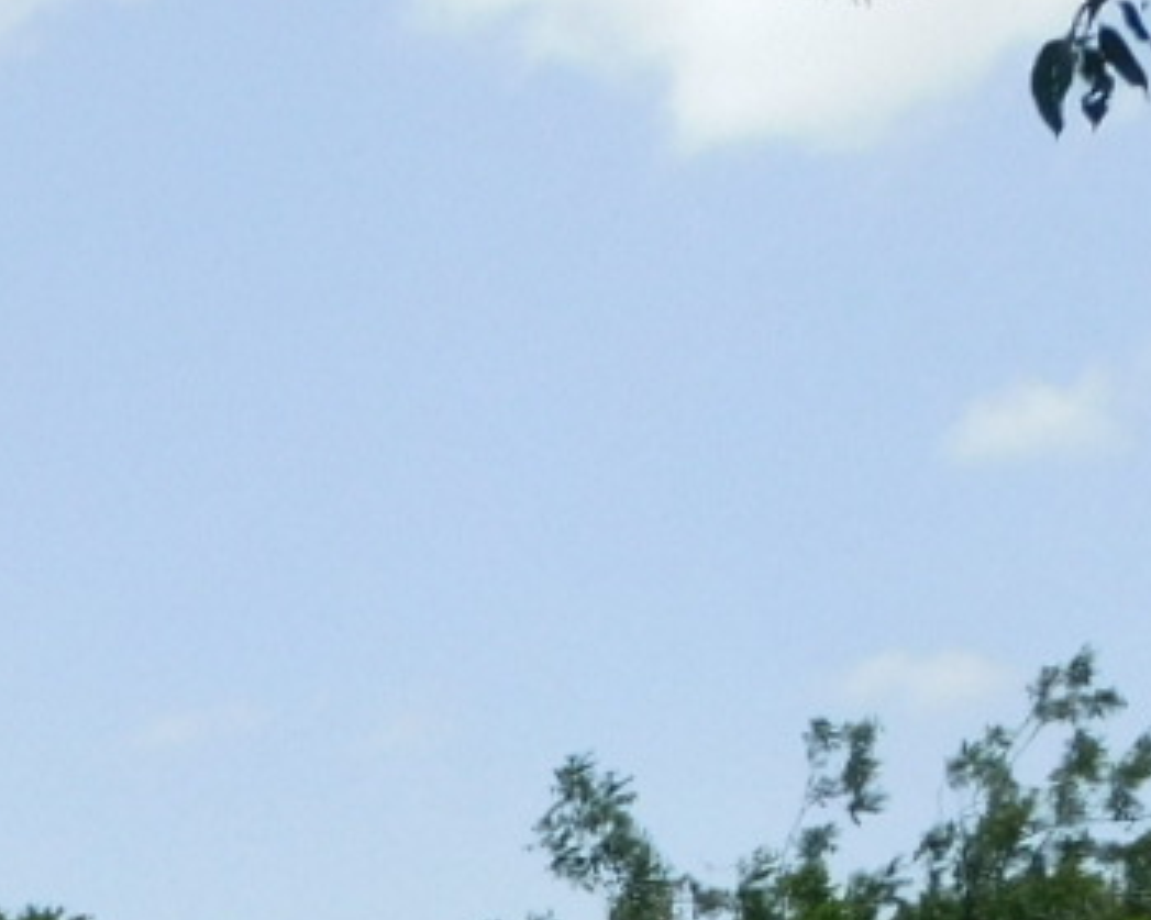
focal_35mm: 103
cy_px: 1385
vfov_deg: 14.0
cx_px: -251
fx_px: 3508
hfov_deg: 17.7
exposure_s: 1/400
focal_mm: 4
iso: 125
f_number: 6
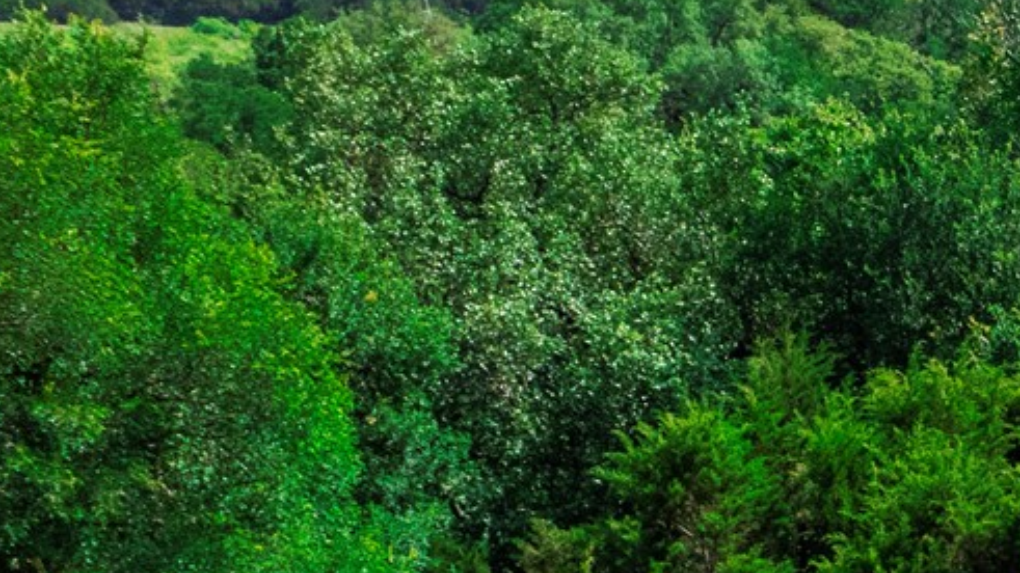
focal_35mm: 102
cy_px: 1064
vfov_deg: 11.0
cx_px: 2097
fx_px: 2758
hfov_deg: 15.9
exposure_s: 1/2000
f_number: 2.8
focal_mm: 8.38
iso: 100
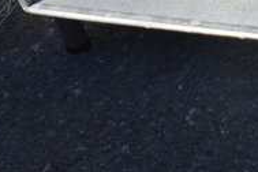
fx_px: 831
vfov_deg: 11.4
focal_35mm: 116
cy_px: -83
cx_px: 287
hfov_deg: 17.1
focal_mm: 24
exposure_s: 1/400
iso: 200
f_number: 10
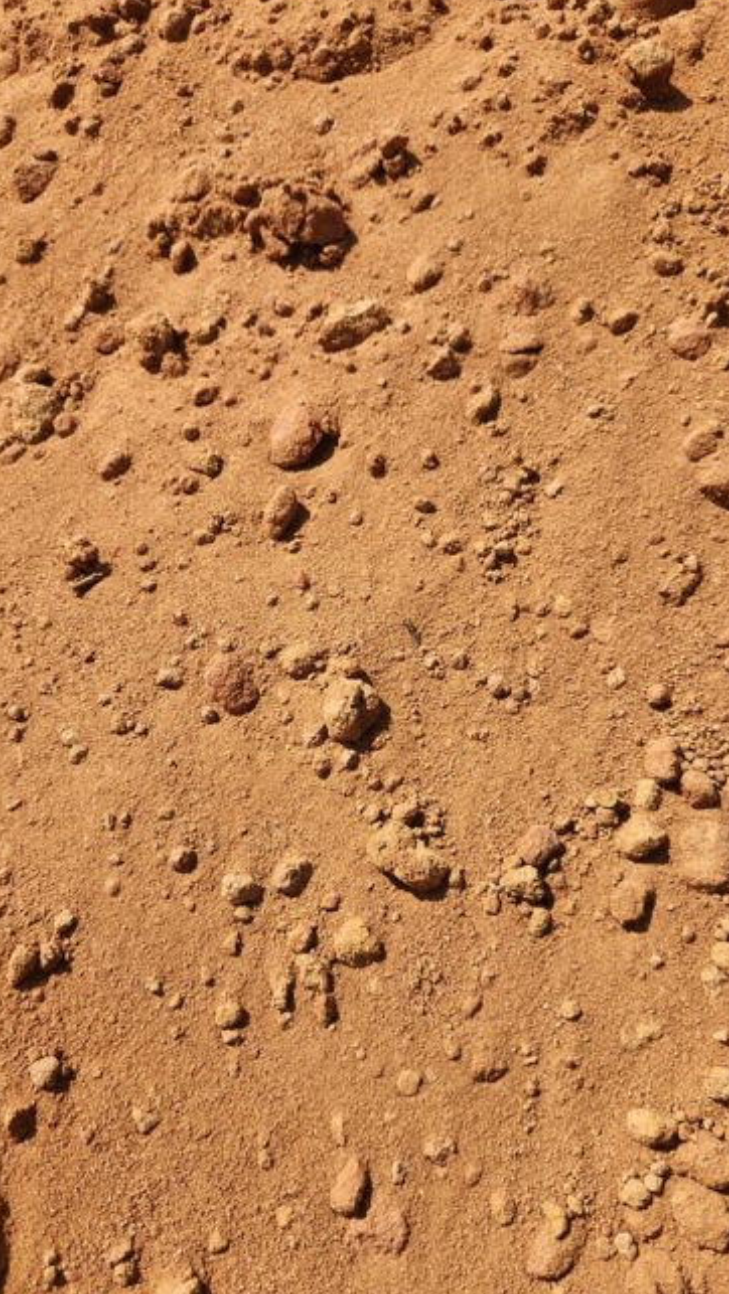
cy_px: 645
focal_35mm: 26
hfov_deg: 44.4
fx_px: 893
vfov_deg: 71.9
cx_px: 369
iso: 20
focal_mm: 5.4
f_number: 1.8
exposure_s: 1/1915
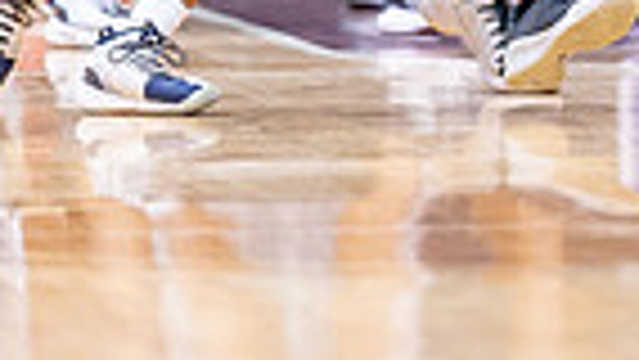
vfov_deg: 1.4
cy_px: -448
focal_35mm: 855
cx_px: 454
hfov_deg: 2.5
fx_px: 14492
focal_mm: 200
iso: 2500
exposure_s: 1/1000
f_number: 2.8
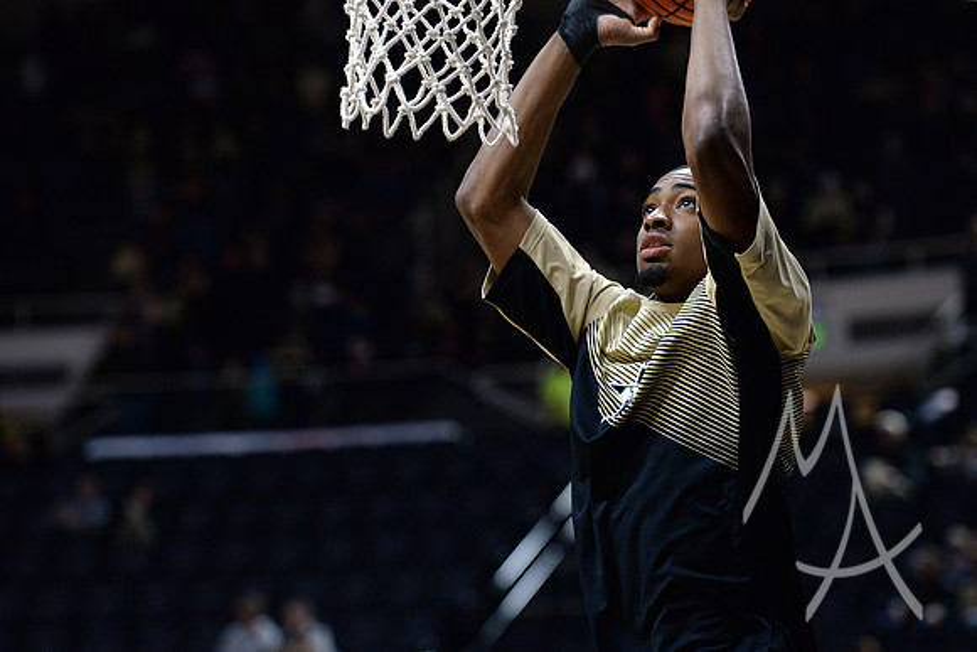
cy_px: 326
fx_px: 3529
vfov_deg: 10.6
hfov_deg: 15.8
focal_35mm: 130
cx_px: 488
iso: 3200
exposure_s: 1/1000
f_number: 3.5
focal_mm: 130
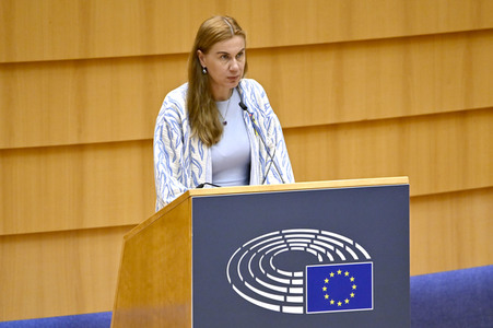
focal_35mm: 600
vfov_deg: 2.3
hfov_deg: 3.4
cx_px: 246
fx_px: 8210
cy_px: 164
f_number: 6.3
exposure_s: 1/500
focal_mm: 600
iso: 4000
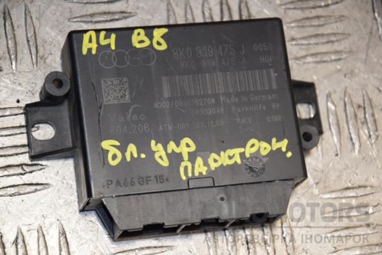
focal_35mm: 158
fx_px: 1671
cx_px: 191
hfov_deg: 13.0
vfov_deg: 8.7
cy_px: 128
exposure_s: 1/200
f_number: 6.3
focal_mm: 105
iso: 800
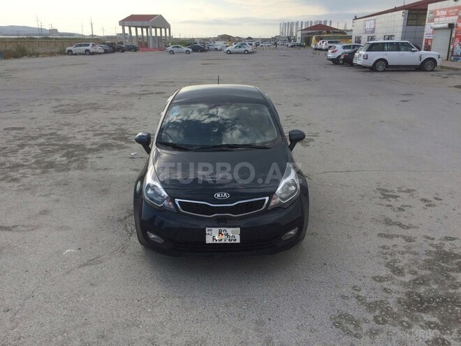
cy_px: 173
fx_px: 386
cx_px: 230
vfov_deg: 48.2
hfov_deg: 61.7
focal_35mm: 29
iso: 32
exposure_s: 1/1368
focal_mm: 4.15
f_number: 2.2
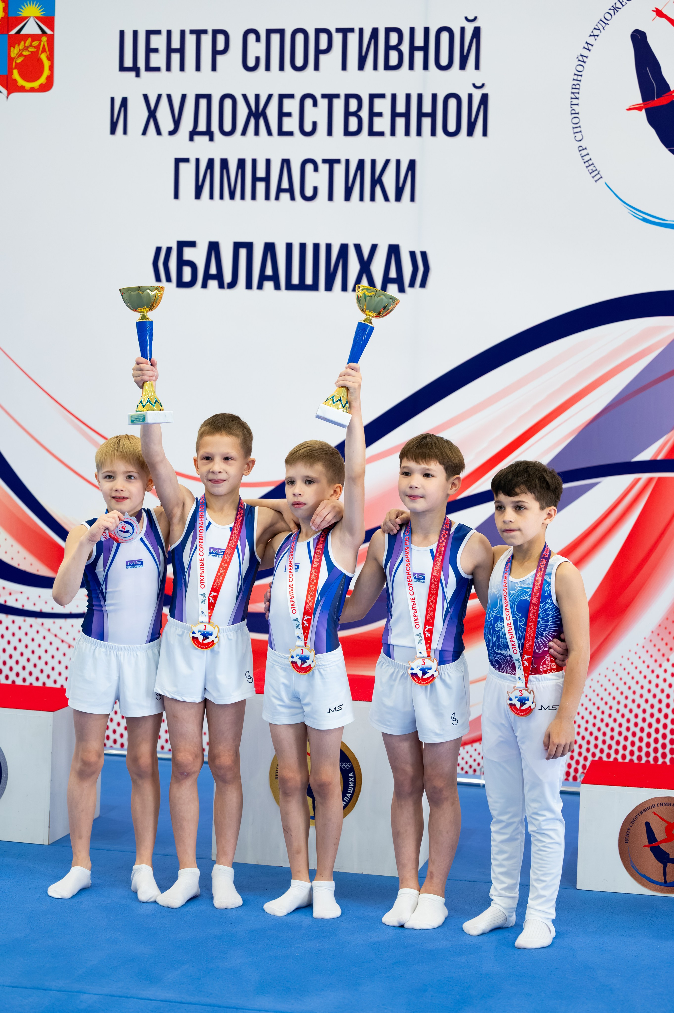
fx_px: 1969
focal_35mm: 70
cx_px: 337
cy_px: 506
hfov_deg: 19.4
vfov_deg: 28.9
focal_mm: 70
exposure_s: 1/400
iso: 3200
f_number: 2.8
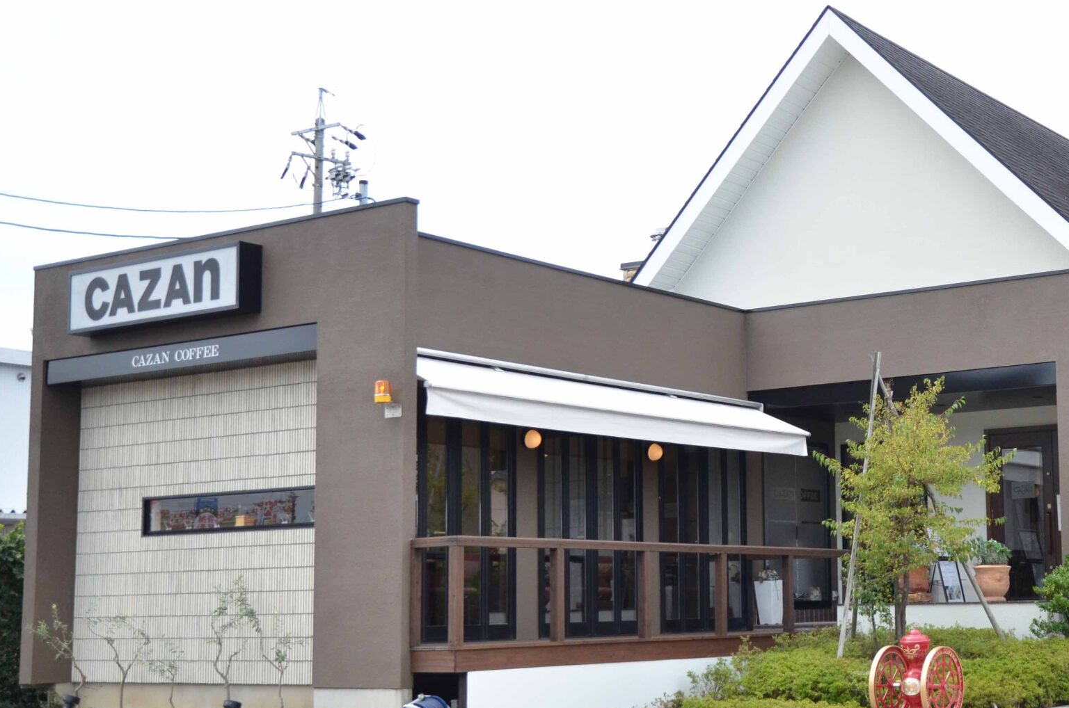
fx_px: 1630
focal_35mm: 55
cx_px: 818
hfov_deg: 35.4
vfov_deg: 24.5
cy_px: 396
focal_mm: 22
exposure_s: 1/4000
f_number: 3
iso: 640
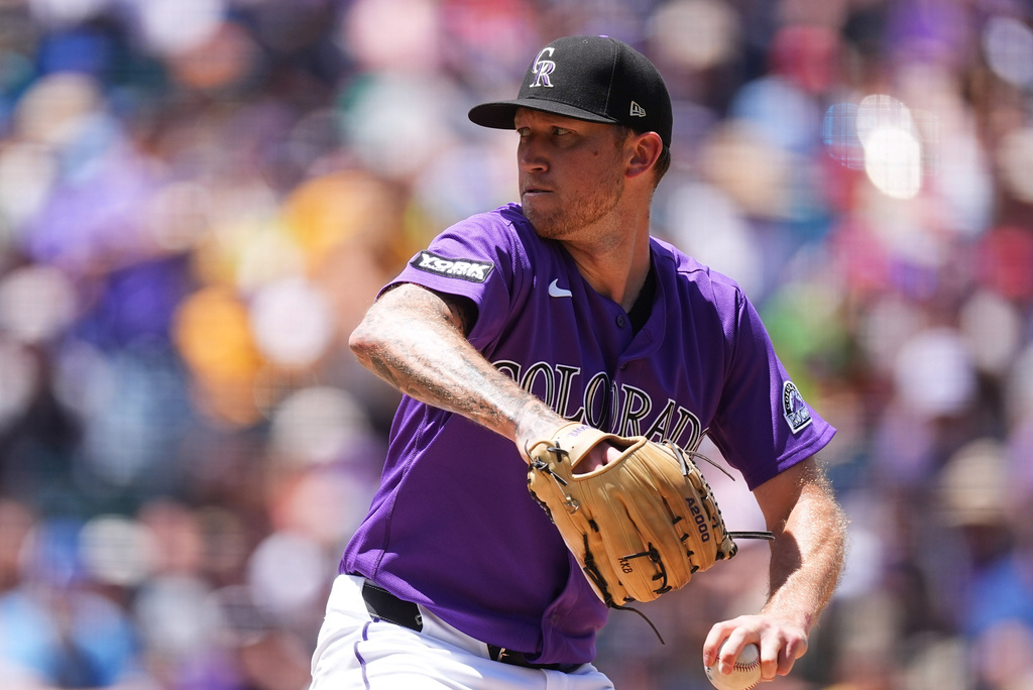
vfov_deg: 1.5
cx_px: 516
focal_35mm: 900
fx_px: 25839
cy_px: 345
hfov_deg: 2.3
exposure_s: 1/2000
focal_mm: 600
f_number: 4
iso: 400
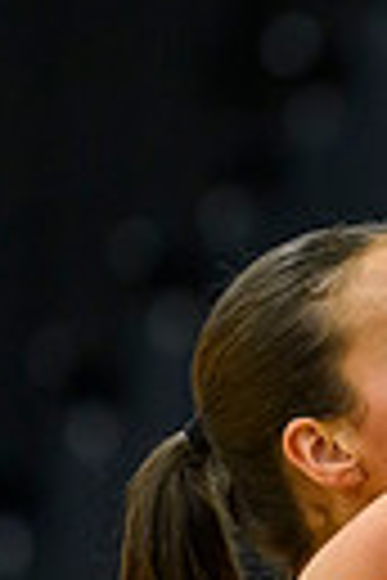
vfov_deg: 2.0
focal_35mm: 1044
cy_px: 391
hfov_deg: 1.3
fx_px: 16833
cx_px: 779
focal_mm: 200
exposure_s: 1/1000
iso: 4000
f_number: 2.8
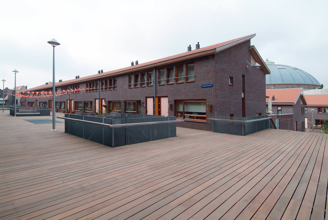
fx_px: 164
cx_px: 164
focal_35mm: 18
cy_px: 110
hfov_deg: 89.9
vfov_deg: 67.5
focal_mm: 12
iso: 160
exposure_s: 1/180
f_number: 9.5
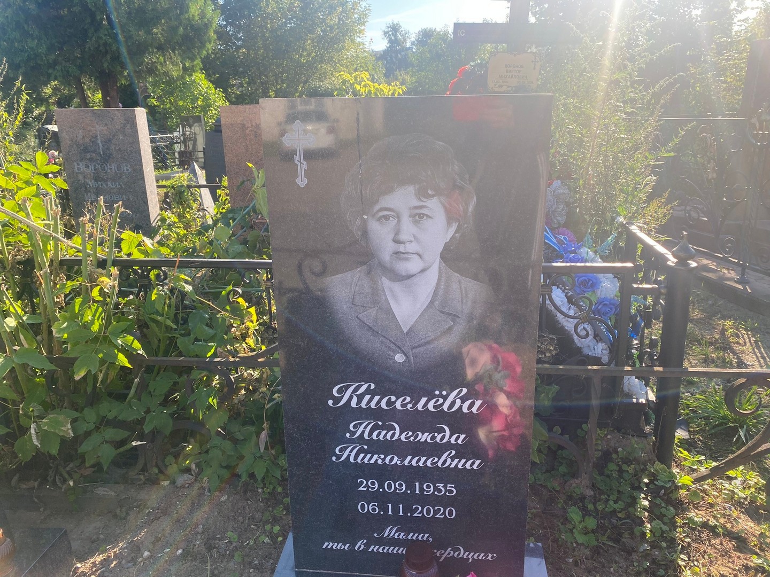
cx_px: 385
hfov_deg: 67.3
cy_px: 288
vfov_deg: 53.1
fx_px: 578
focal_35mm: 26
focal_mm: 4.25
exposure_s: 1/637
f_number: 1.8
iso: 32
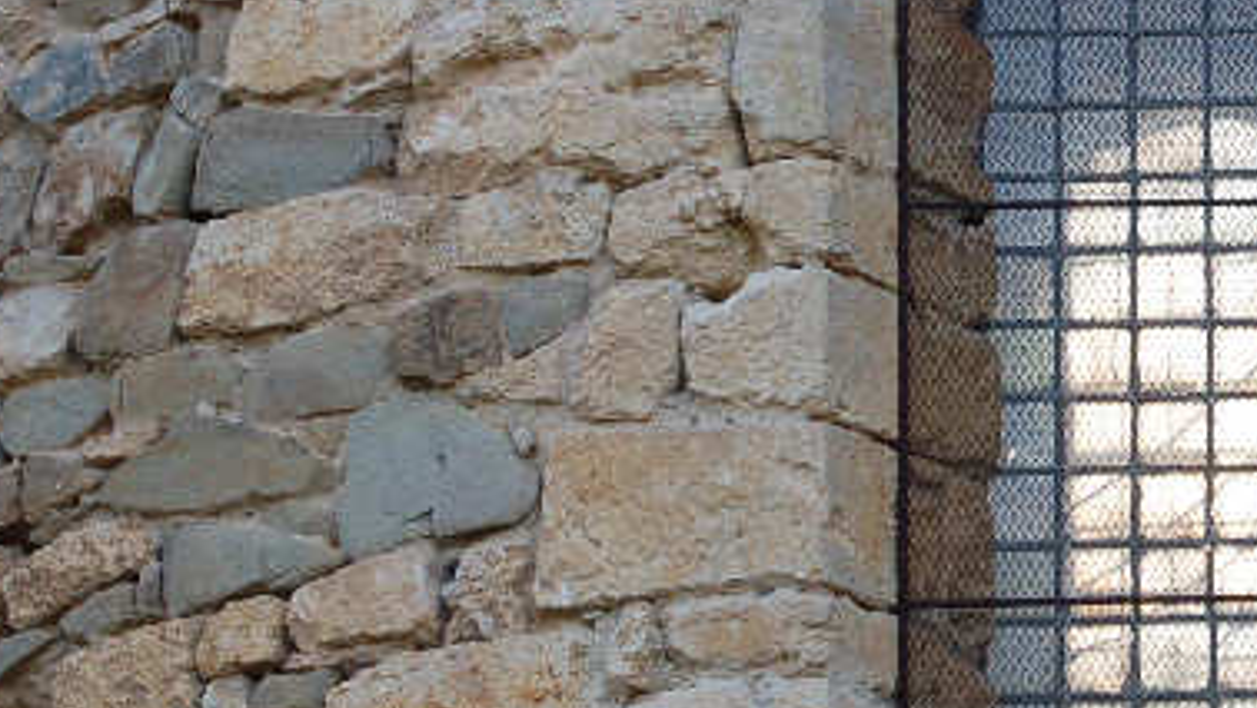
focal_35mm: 191
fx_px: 6369
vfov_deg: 6.4
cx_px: 1187
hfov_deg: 11.2
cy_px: 234
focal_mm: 46
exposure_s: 1/45
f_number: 13
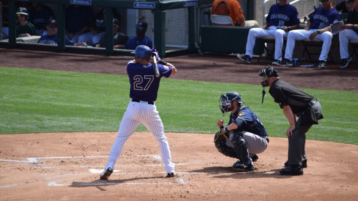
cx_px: 179
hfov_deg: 4.6
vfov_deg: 2.6
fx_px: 4489
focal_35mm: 473
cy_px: 97
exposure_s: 1/640
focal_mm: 300
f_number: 6.3
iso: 200
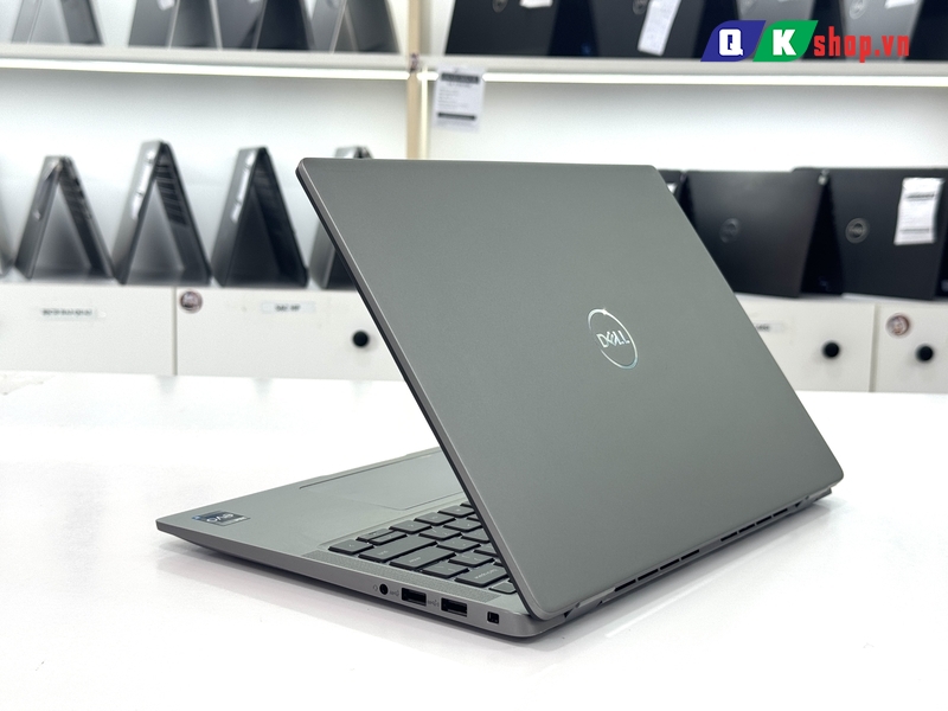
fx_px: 1315
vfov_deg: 30.3
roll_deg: -0.4
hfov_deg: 39.7
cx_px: 474
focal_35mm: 48
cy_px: 356
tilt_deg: -8.3
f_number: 1.78
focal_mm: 6.76
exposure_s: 1/121
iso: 50
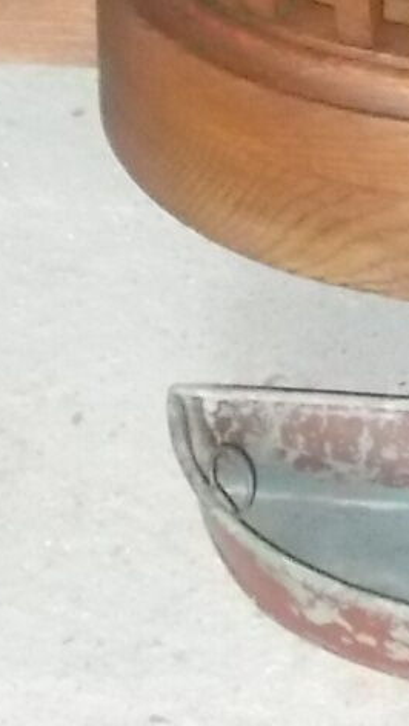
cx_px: 629
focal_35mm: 214
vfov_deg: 9.7
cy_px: -431
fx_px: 4120
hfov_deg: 5.6
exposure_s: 1/30
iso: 800
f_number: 4.9
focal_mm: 10.3
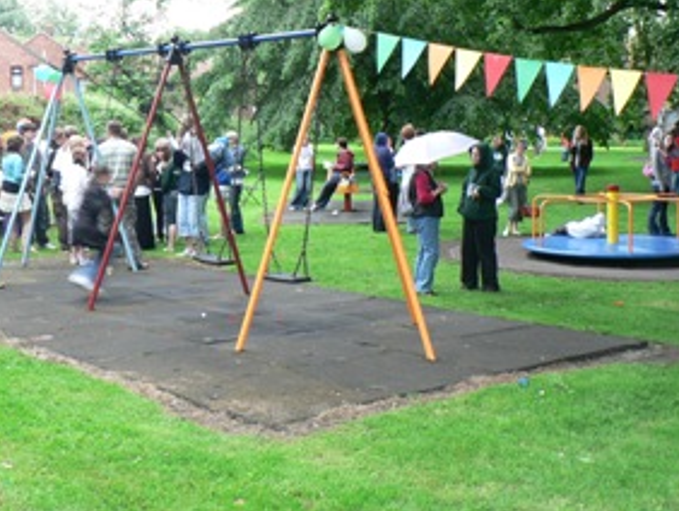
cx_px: 229
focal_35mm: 51
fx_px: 1001
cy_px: 152
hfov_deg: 37.1
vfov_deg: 28.3
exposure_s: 1/30
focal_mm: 6
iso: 80
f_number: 2.8
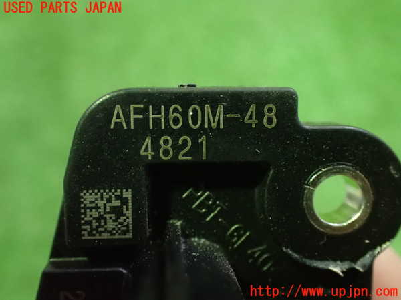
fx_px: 510
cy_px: 150
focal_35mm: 44
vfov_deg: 32.9
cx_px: 200
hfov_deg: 42.9
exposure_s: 1/30
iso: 1600
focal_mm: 7.84
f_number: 2.9
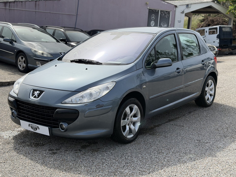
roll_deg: -4.0
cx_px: 118
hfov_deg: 39.7
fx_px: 327
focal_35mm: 48
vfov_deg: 30.3
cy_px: 88
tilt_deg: -11.1
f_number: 1.78
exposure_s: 1/5587
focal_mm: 6.76
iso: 80
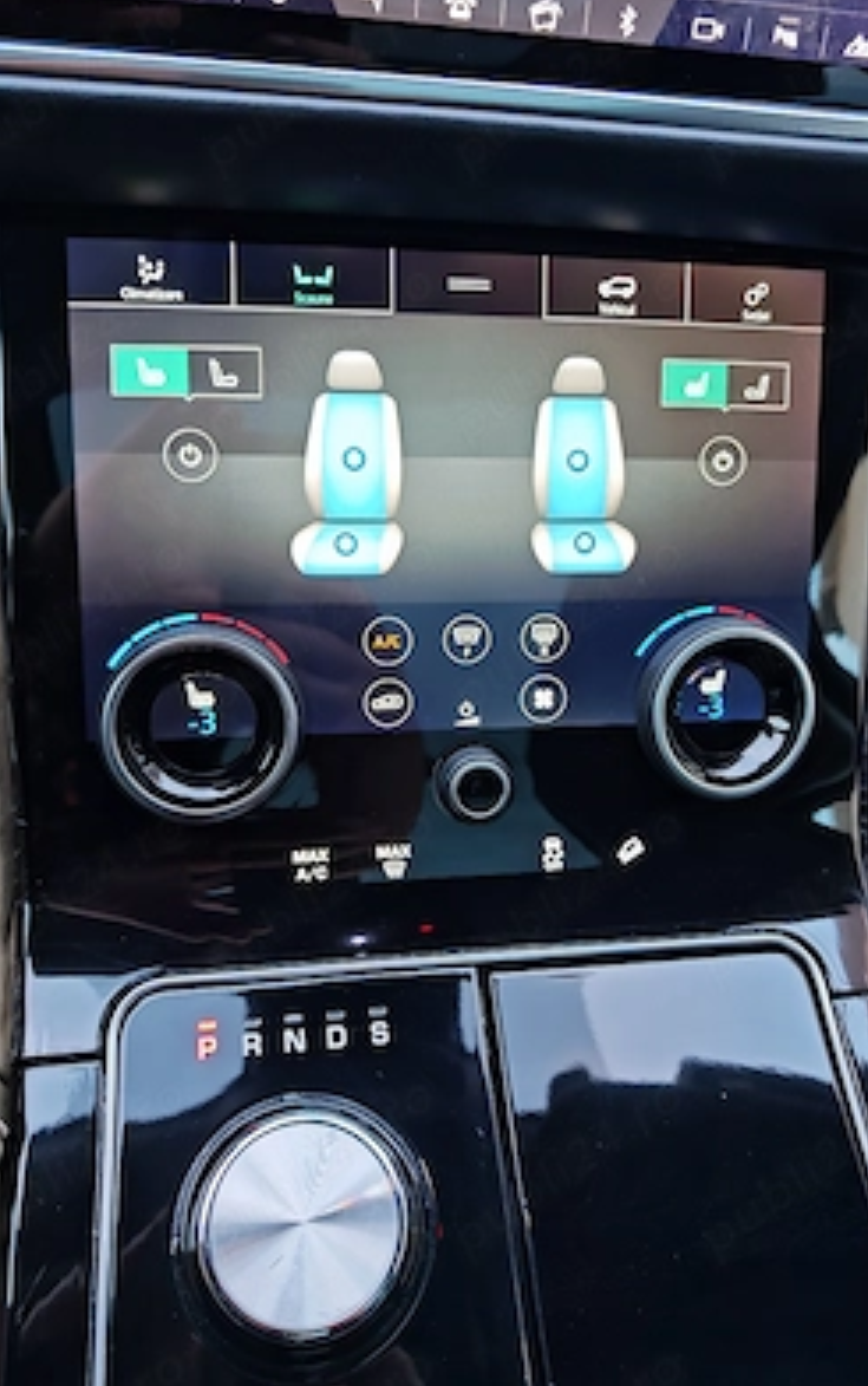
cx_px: 443
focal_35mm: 26
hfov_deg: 47.7
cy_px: 684
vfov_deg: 70.4
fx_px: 982
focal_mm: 6.83
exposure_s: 1/50
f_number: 2
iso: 200
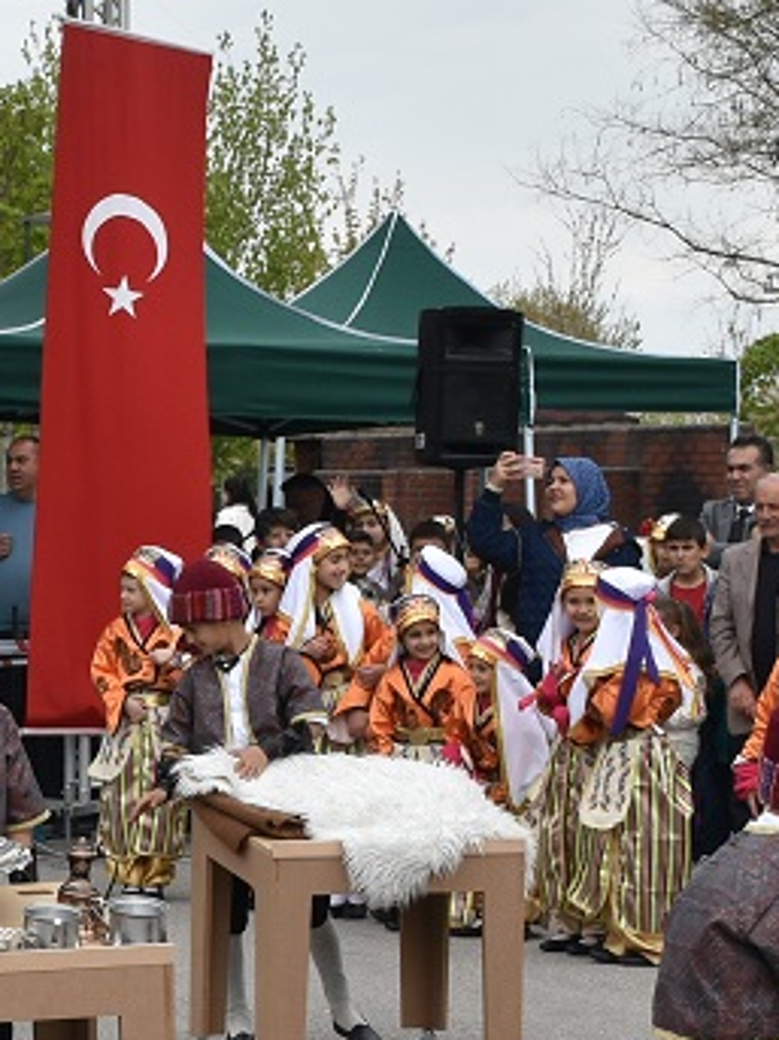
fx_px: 4203
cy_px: 711
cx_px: -200
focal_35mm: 140
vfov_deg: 14.1
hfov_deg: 10.4
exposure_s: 1/500
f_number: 8
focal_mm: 26
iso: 250
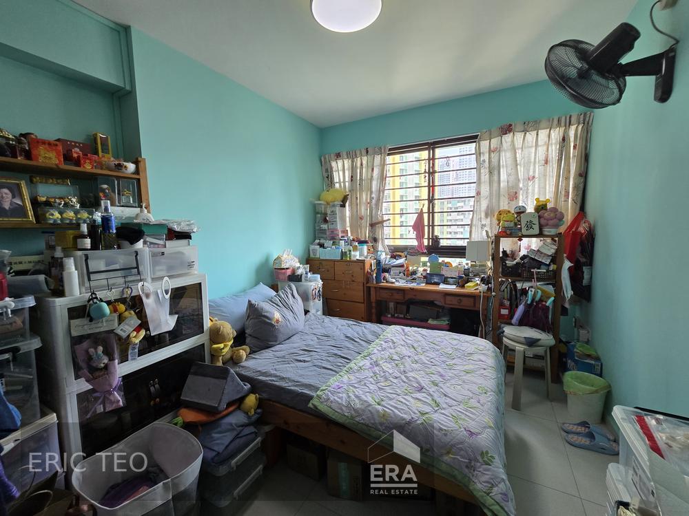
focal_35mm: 13
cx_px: 344
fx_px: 259
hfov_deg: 106.2
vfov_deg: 89.9
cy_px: 258
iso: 100
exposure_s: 1/100
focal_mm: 2.2
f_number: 2.2
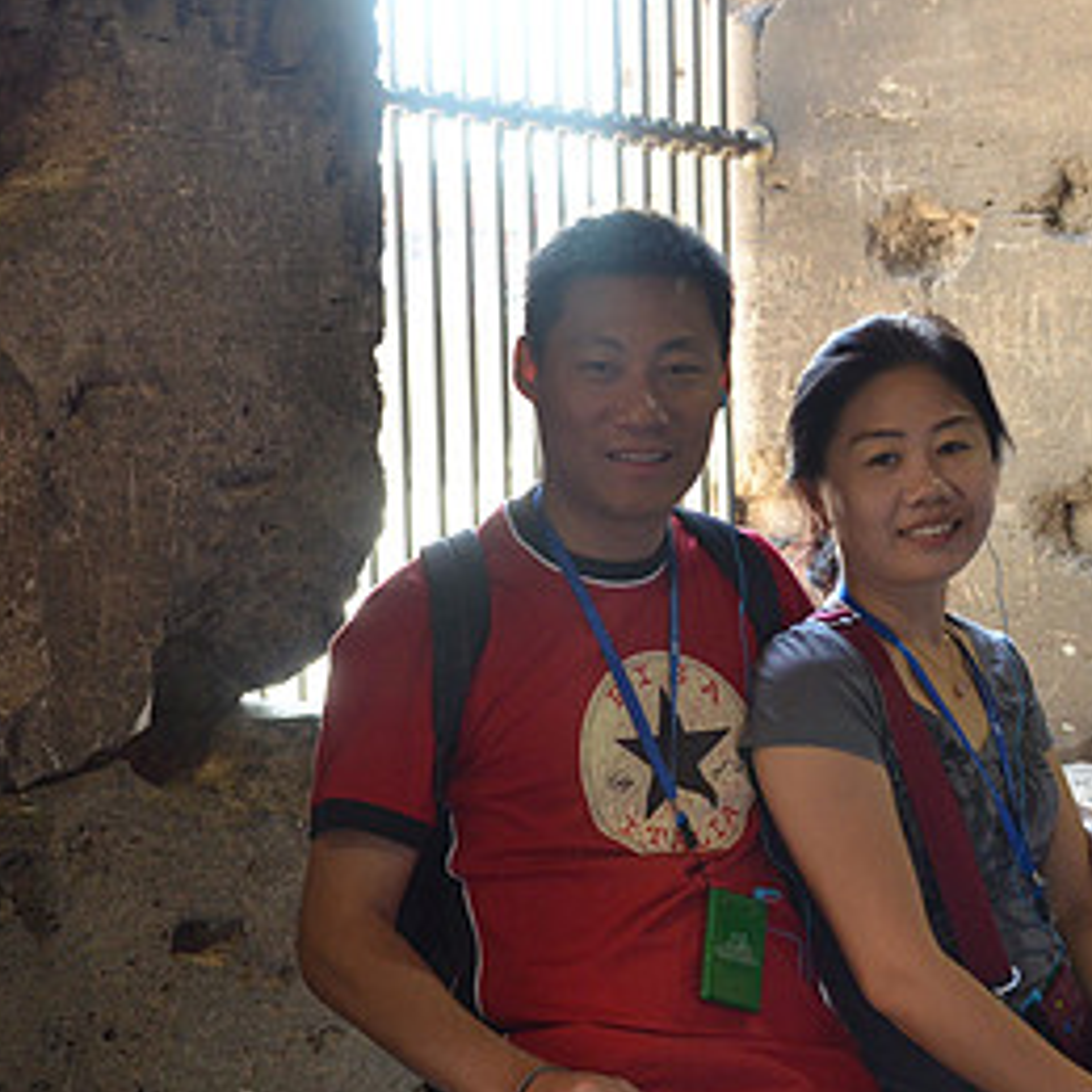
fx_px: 2427
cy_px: 630
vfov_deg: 25.3
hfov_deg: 25.3
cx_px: 647
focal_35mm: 68
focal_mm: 24
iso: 1000
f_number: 4.5
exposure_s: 1/80
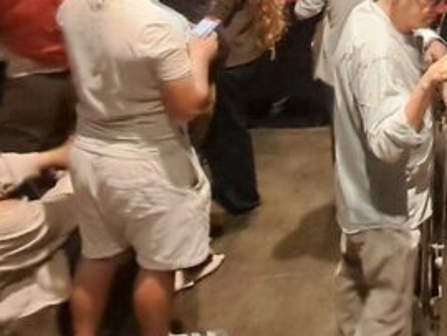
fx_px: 646
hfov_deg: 31.7
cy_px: -22
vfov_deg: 27.1
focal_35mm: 50
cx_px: 539
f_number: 2.2
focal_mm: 1.64
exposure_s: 1/20
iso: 500
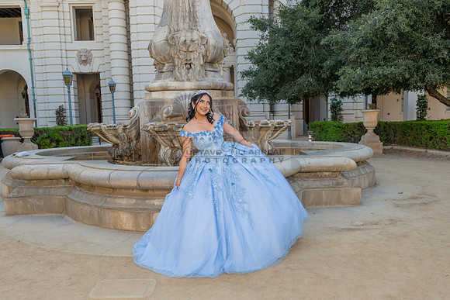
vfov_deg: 41.0
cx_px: 225
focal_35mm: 32
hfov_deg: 58.6
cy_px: 166
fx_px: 401
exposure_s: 1/200
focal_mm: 28
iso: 200
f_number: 5
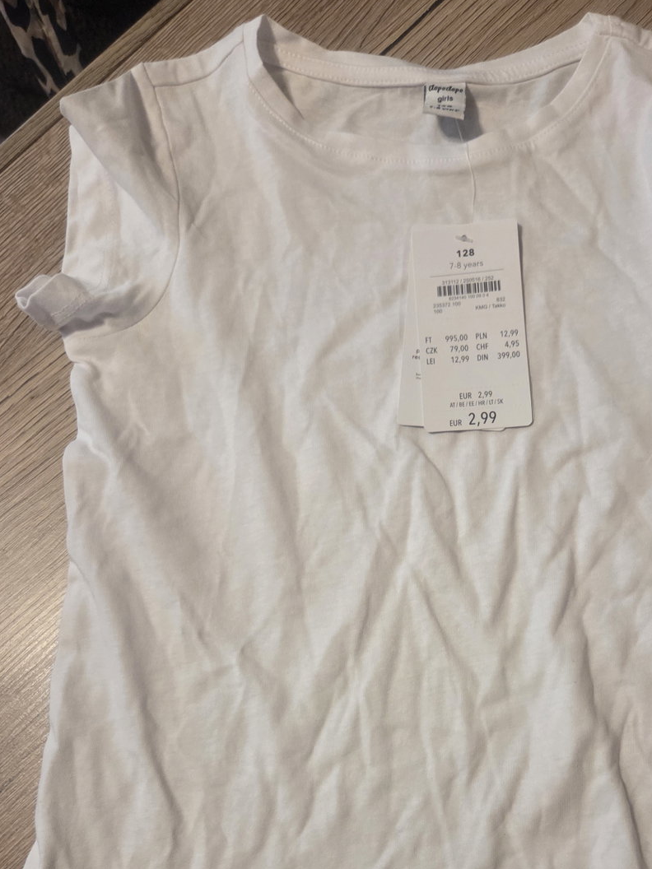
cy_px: 617
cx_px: 430
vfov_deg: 49.9
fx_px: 904
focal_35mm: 36
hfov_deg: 39.2
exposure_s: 1/100
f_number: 1.8
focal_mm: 5.4
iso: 800
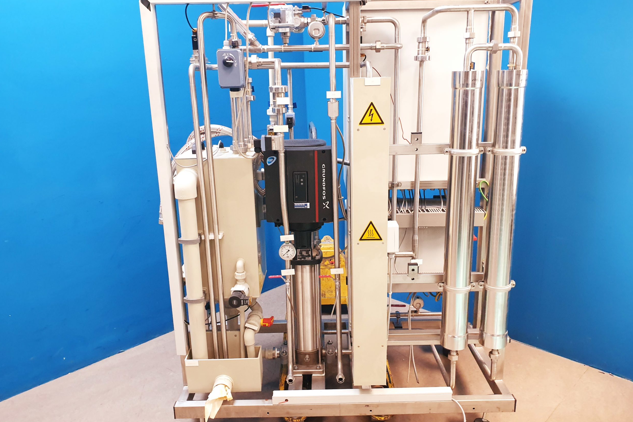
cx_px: 325
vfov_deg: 46.4
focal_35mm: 28
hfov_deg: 65.5
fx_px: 492
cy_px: 212
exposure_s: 1/33
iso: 320
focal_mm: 4.3
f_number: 2.4
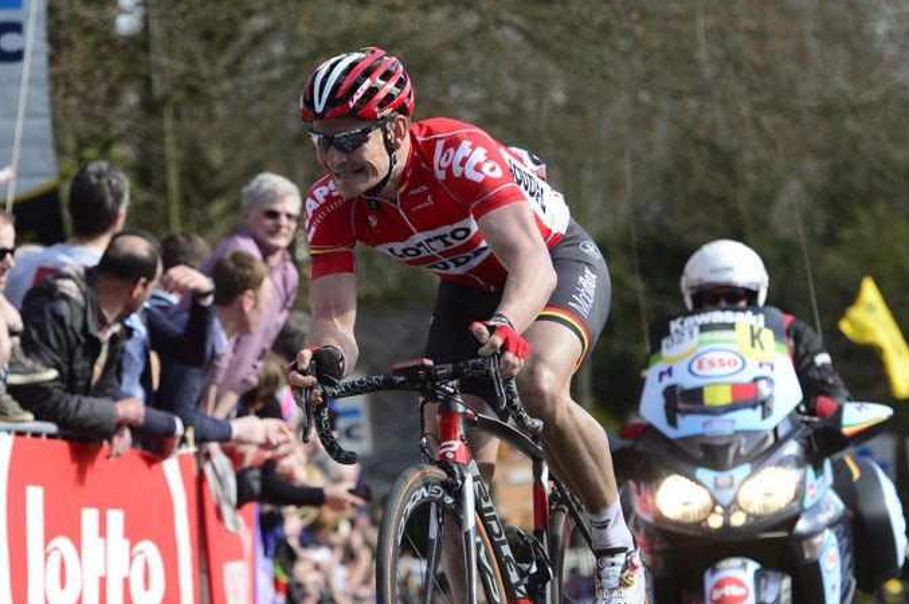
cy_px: 345
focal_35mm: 260
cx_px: 452
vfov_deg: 5.3
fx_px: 6559
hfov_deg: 7.9
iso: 1000
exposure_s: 1/1000
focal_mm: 220
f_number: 8
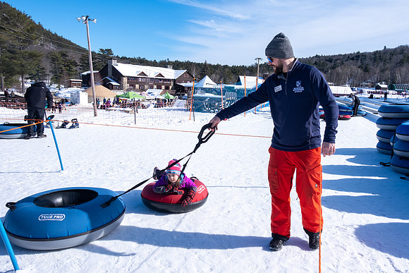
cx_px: 235
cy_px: 141
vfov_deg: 44.2
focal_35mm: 30
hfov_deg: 62.4
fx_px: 336
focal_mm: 16
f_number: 6.4
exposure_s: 1/1000
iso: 320
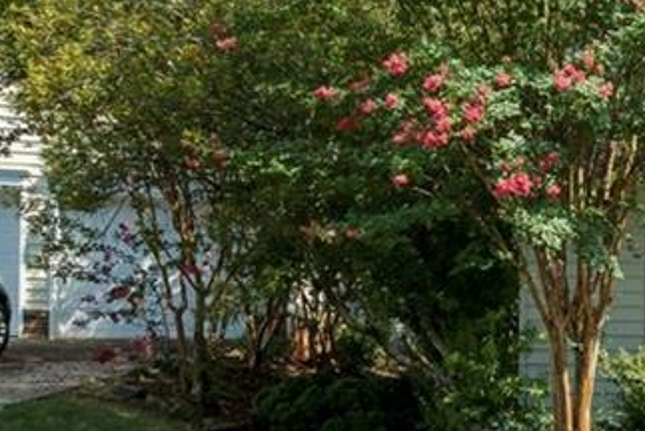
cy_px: 228
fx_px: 1022
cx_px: 1008
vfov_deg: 23.8
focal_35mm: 57
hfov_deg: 25.0
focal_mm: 18
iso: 100
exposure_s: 1/400
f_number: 8
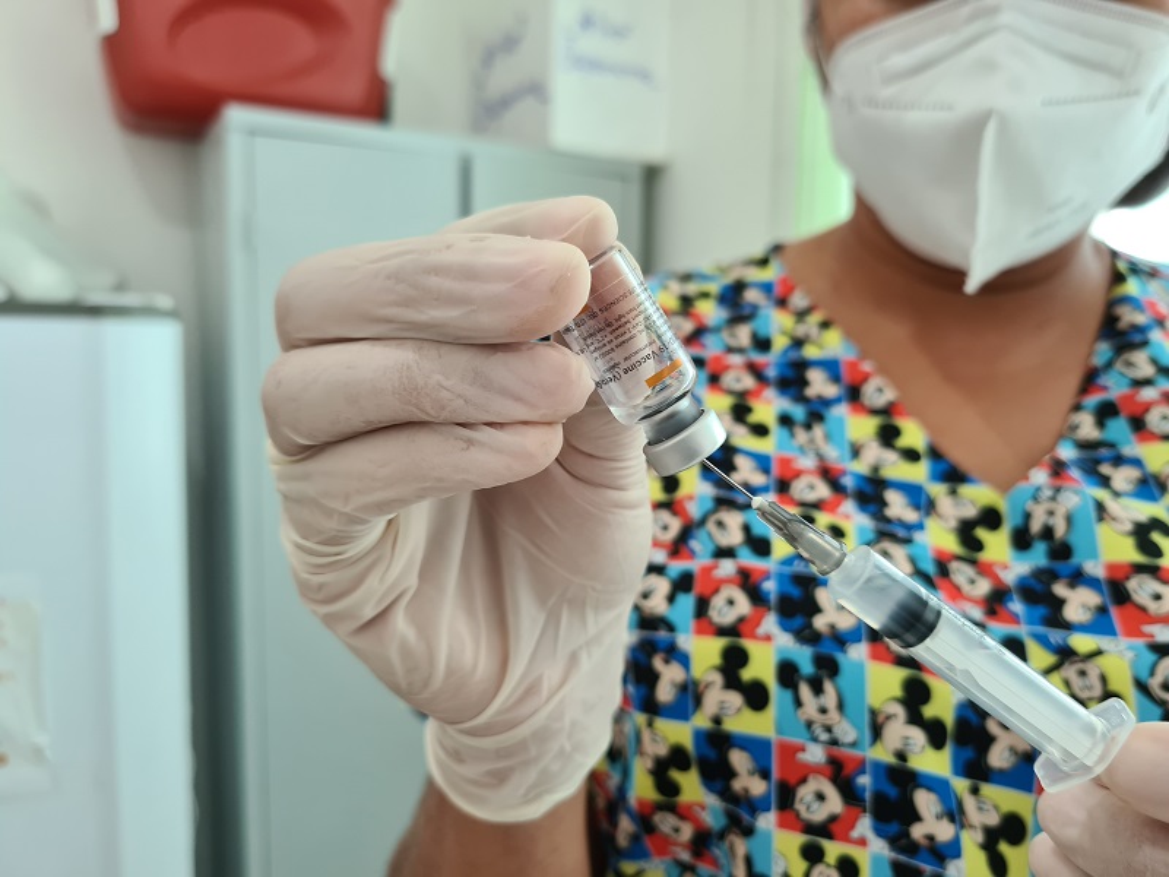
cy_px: 438
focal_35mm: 26
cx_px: 584
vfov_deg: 53.1
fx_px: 878
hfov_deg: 67.3
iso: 125
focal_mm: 5.4
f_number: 1.8
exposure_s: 1/60
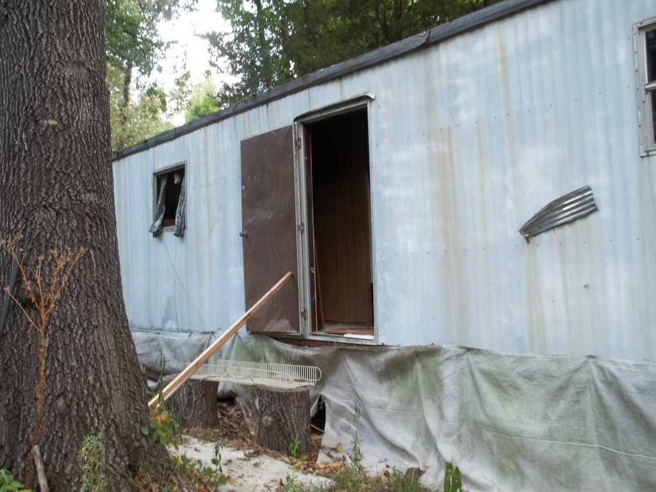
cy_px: 246
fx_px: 625
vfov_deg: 42.9
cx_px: 328
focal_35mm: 33
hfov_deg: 55.4
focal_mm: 5.9
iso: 64
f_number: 3.3
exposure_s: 1/40
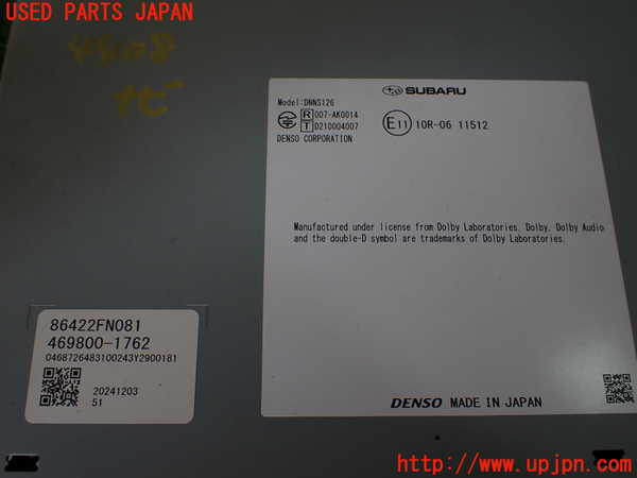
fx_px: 552
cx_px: 318
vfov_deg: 46.8
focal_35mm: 30
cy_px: 239
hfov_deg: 60.0
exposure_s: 1/160
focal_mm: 5.4
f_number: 3.2
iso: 100
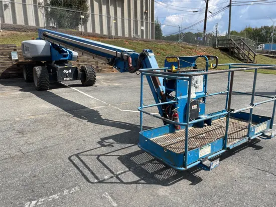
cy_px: 104
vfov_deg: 53.1
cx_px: 138
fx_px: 207
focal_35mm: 26
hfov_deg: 67.3
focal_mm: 4.2
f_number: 1.6
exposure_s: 1/3401
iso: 32
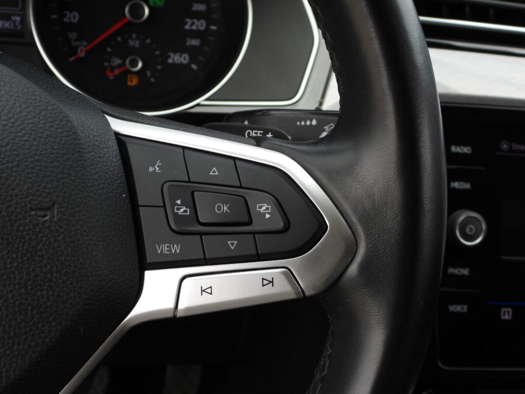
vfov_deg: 29.1
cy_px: 197
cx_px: 262
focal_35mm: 50
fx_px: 758
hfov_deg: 38.2
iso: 100
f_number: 3.2
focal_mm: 9
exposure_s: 1/250
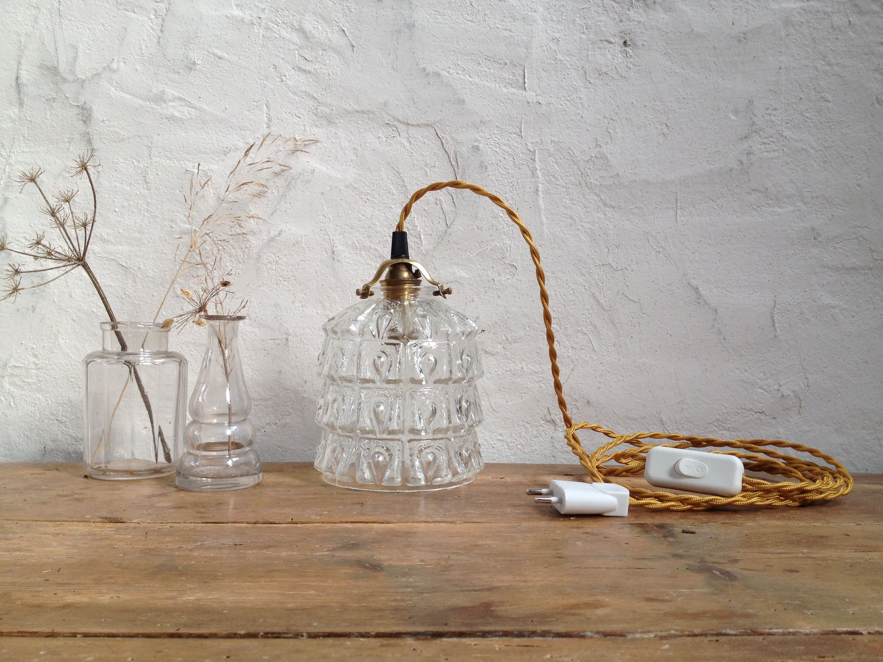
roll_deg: -2.1
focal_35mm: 35
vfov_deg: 40.7
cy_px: 331
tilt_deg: -2.3
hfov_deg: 52.6
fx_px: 893
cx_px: 442
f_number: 2.4
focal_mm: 4.28
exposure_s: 1/40
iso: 50
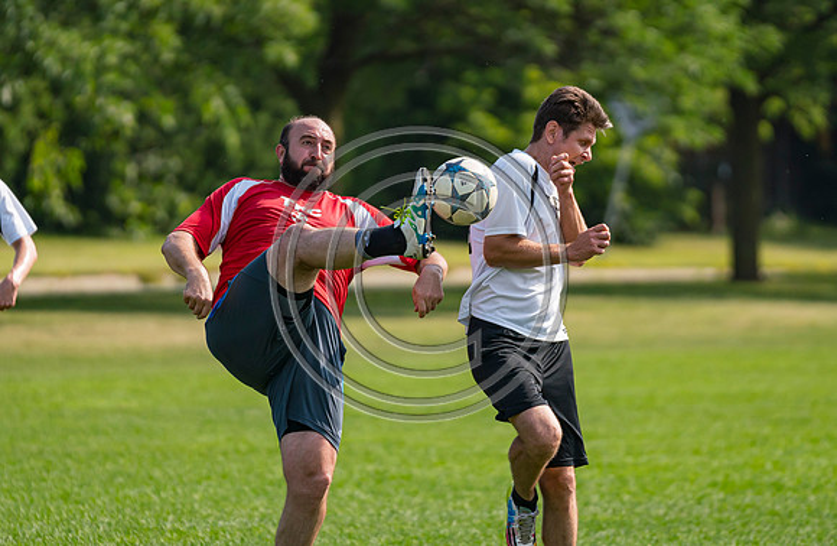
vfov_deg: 3.4
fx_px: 9179
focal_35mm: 398
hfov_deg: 5.2
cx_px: 422
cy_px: 271
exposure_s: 1/4000
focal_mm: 200
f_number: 2.8
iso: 400
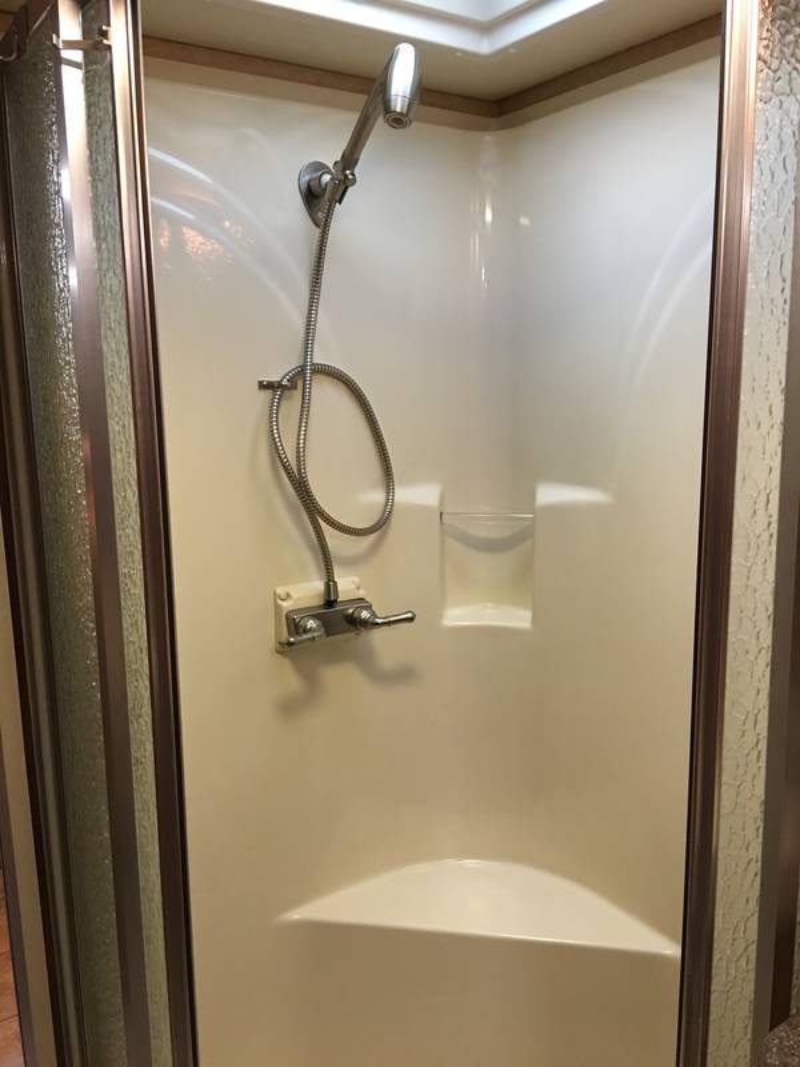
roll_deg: +1.3
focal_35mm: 29
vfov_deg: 61.7
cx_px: 400
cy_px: 534
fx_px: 894
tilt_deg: -8.9
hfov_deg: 48.2
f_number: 2.2
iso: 64
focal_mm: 4.15
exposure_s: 1/15
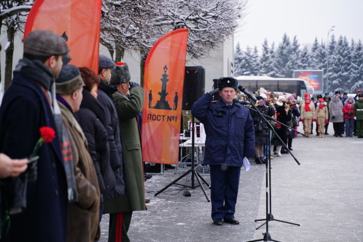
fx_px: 756
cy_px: 121
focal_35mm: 75
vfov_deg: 18.2
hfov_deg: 27.0
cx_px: 182
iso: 500
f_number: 4
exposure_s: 1/320
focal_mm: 75
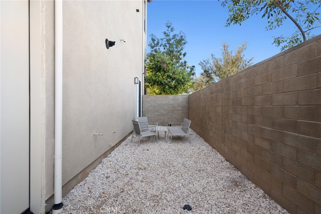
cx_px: 160
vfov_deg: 70.3
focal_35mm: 17
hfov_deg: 93.3
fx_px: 151
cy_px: 107
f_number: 9
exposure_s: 1/10
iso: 100
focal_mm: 17
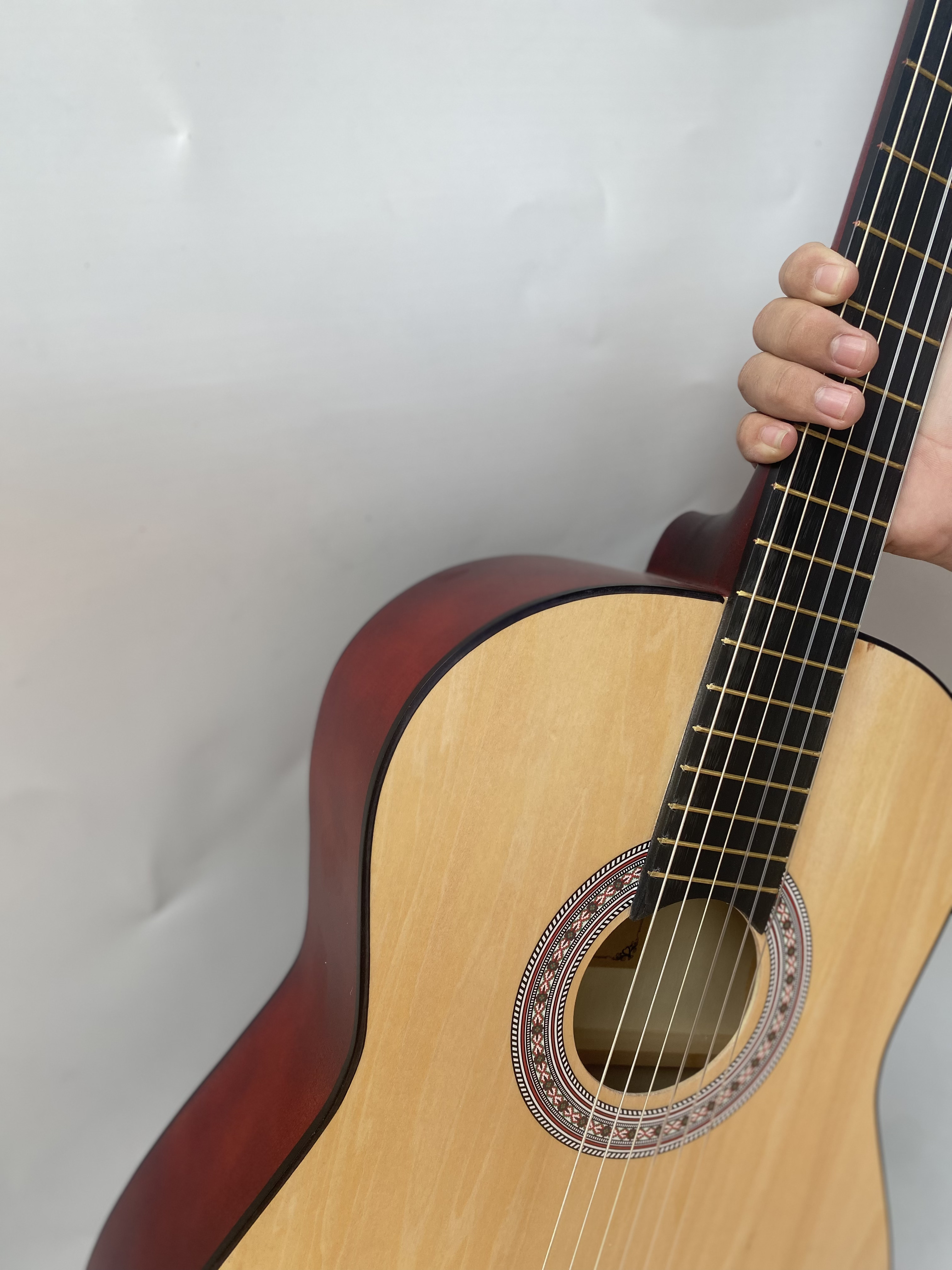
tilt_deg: -26.7
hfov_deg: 53.1
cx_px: 476
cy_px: 635
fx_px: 953
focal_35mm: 26
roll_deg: +2.8
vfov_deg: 67.3
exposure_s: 1/519
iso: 32
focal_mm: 4.25
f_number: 1.8
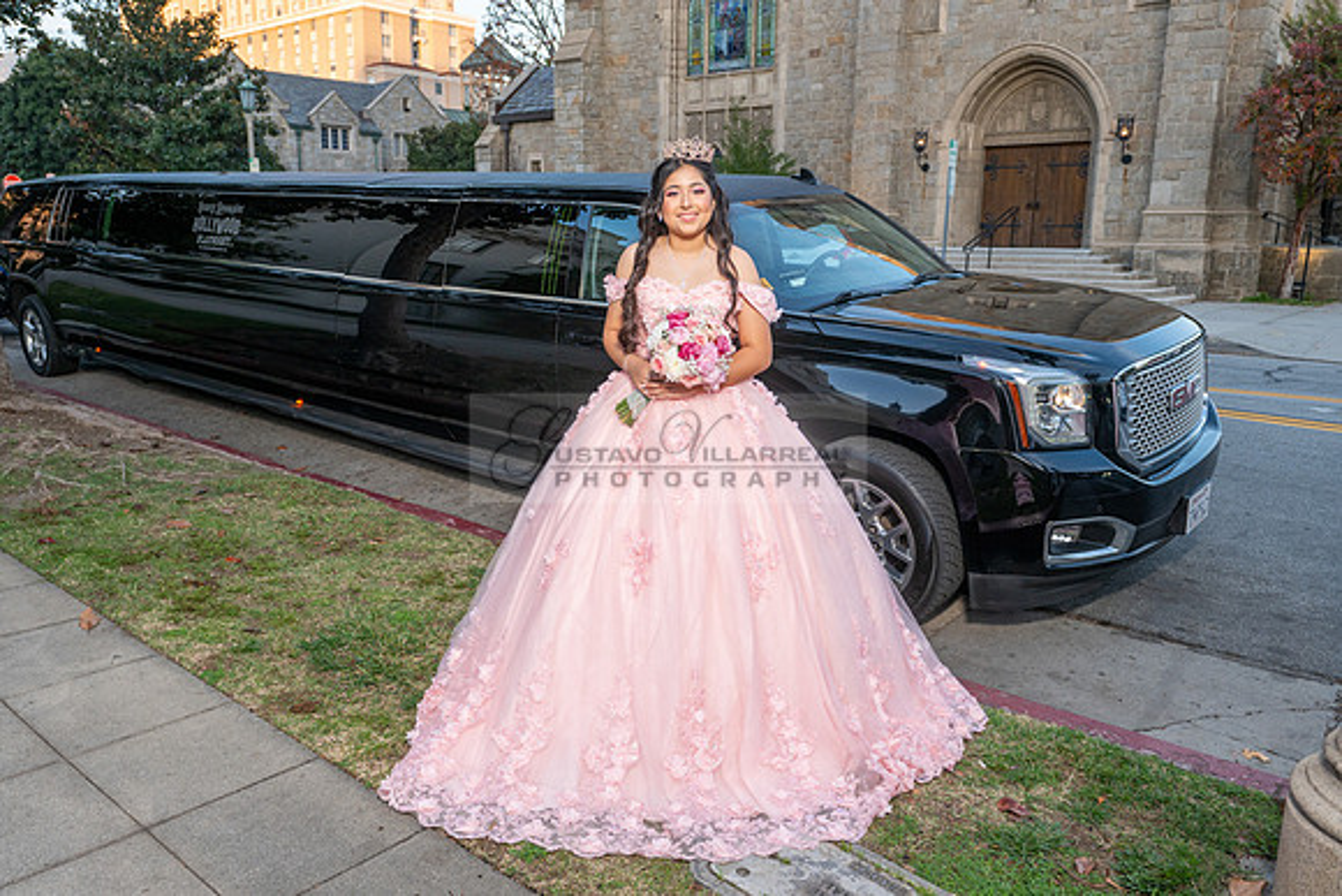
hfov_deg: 65.7
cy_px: 460
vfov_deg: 46.6
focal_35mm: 28
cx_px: 643
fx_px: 1039
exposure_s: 1/200
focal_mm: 24
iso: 200
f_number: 5
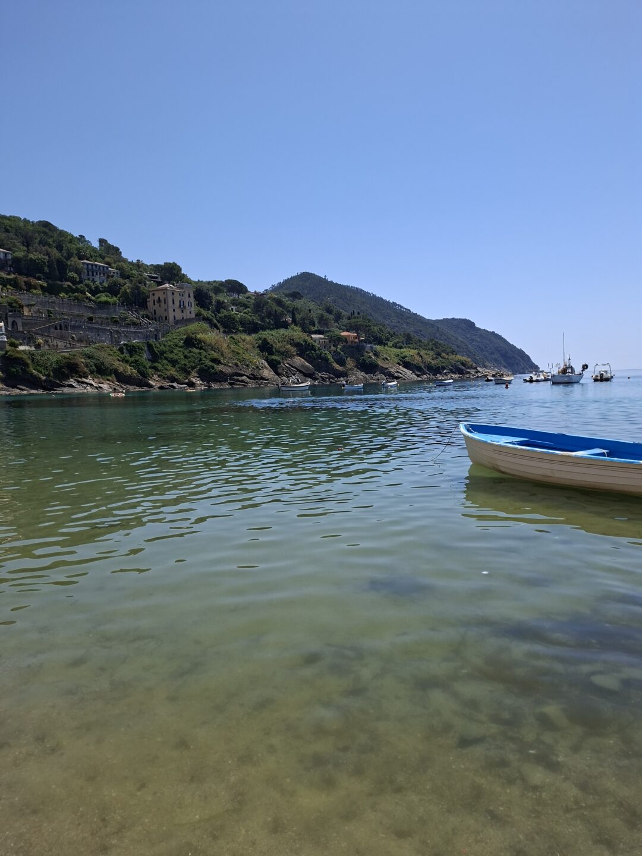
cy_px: 428
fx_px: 569
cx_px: 321
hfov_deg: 58.9
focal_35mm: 23
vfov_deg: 73.9
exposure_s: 1/1866
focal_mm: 5.54
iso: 50
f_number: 1.8
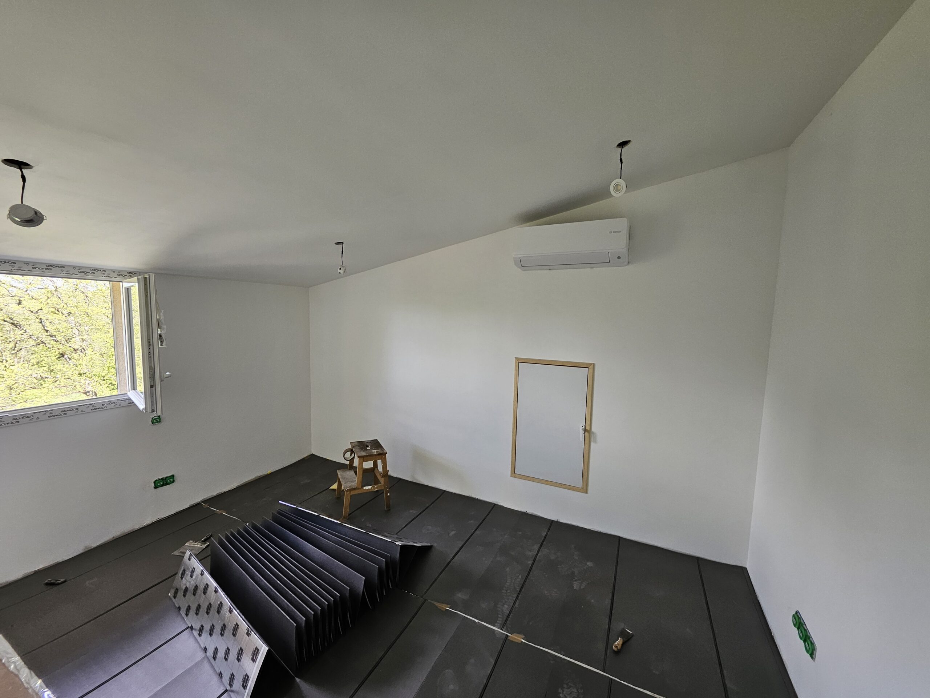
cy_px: 349
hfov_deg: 106.2
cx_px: 465
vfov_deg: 89.9
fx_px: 349
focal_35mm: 13
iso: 64
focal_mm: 1.7
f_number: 2.2
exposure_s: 1/50
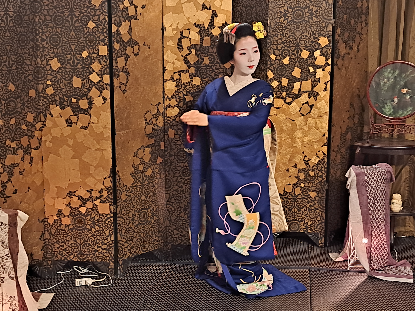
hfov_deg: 71.6
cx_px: 208
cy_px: 156
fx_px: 288
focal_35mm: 24
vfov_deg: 56.8
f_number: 1.8
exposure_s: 1/25
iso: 160
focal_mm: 5.23
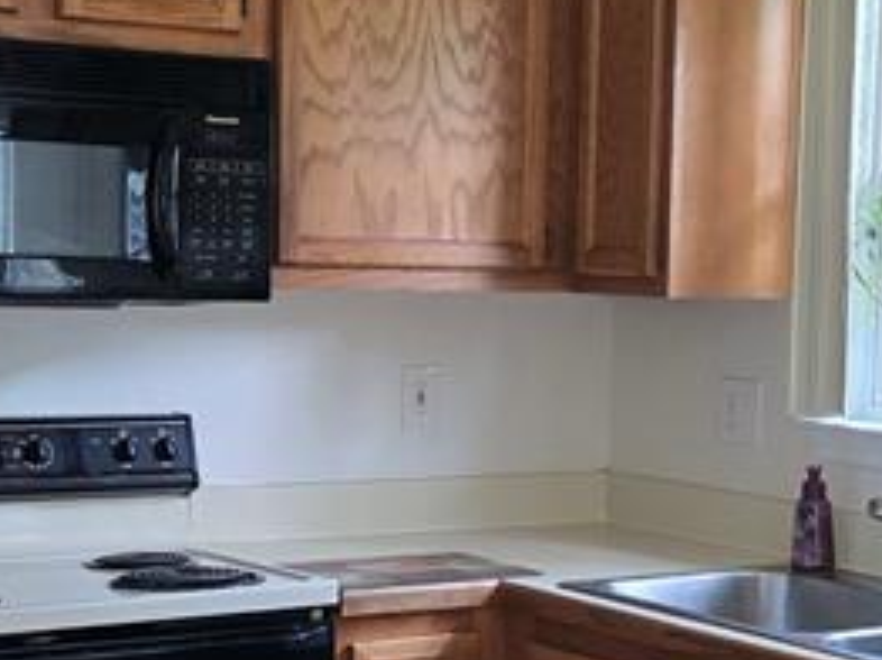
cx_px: 562
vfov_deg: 16.3
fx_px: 2291
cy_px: 492
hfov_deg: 21.7
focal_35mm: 90
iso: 400
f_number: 1.8
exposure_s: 1/120
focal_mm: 5.4
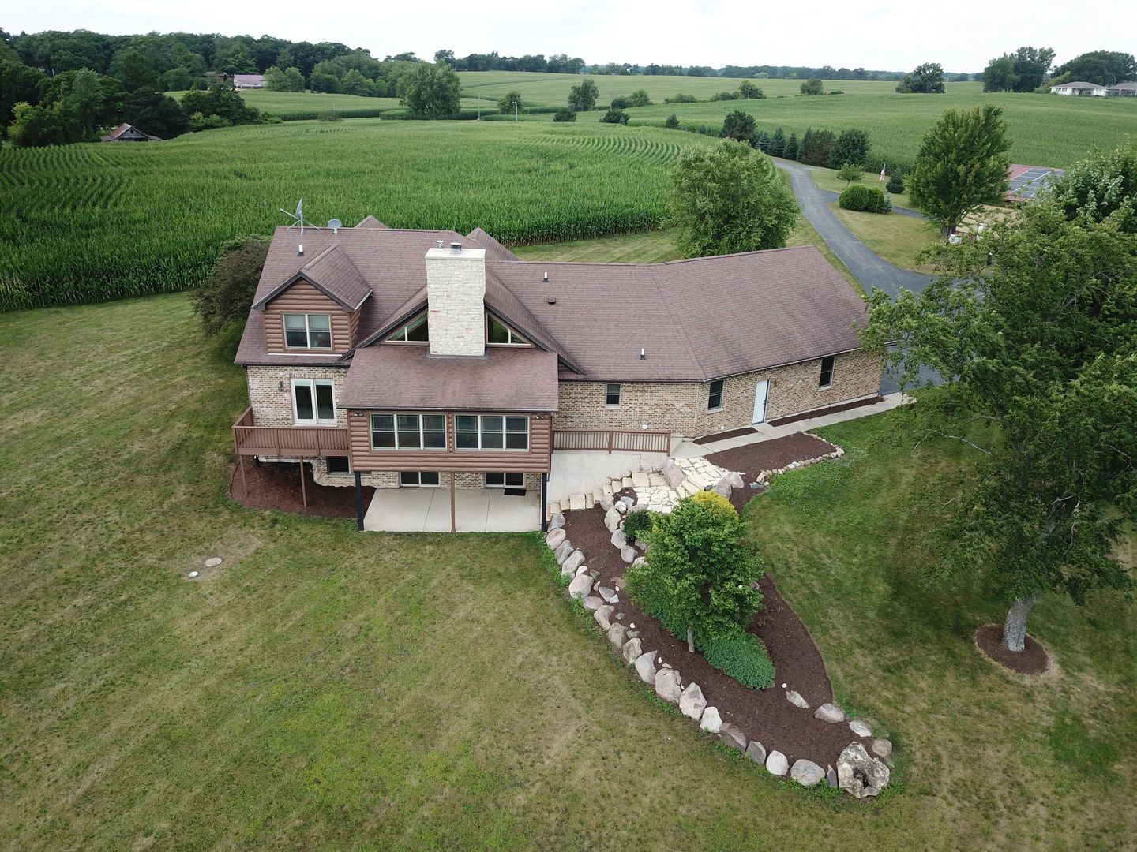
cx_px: 568
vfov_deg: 53.1
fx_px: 854
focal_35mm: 26
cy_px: 426
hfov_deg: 67.3
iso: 100
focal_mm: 4.73
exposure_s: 1/351
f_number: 2.2
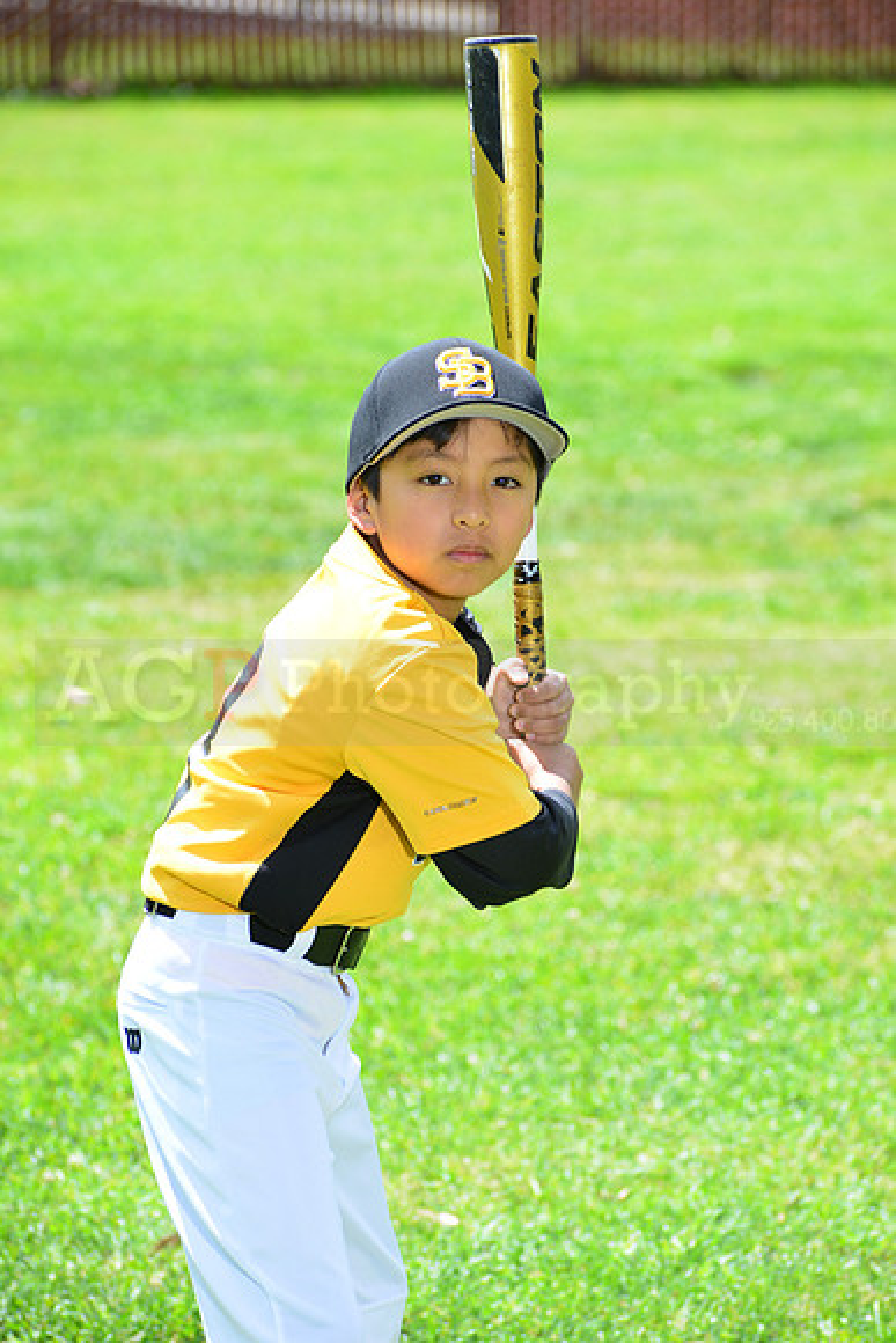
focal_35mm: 170
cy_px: 672
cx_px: 448
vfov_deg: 12.1
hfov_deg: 8.1
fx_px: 6342
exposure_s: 1/200
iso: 200
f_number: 8
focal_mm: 170
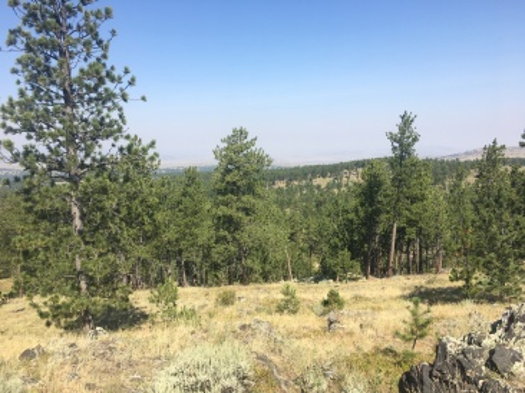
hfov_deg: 61.7
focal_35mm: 29
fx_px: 440
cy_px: 196
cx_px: 262
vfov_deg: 48.2
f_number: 2.2
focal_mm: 4.15
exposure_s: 1/1221
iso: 25
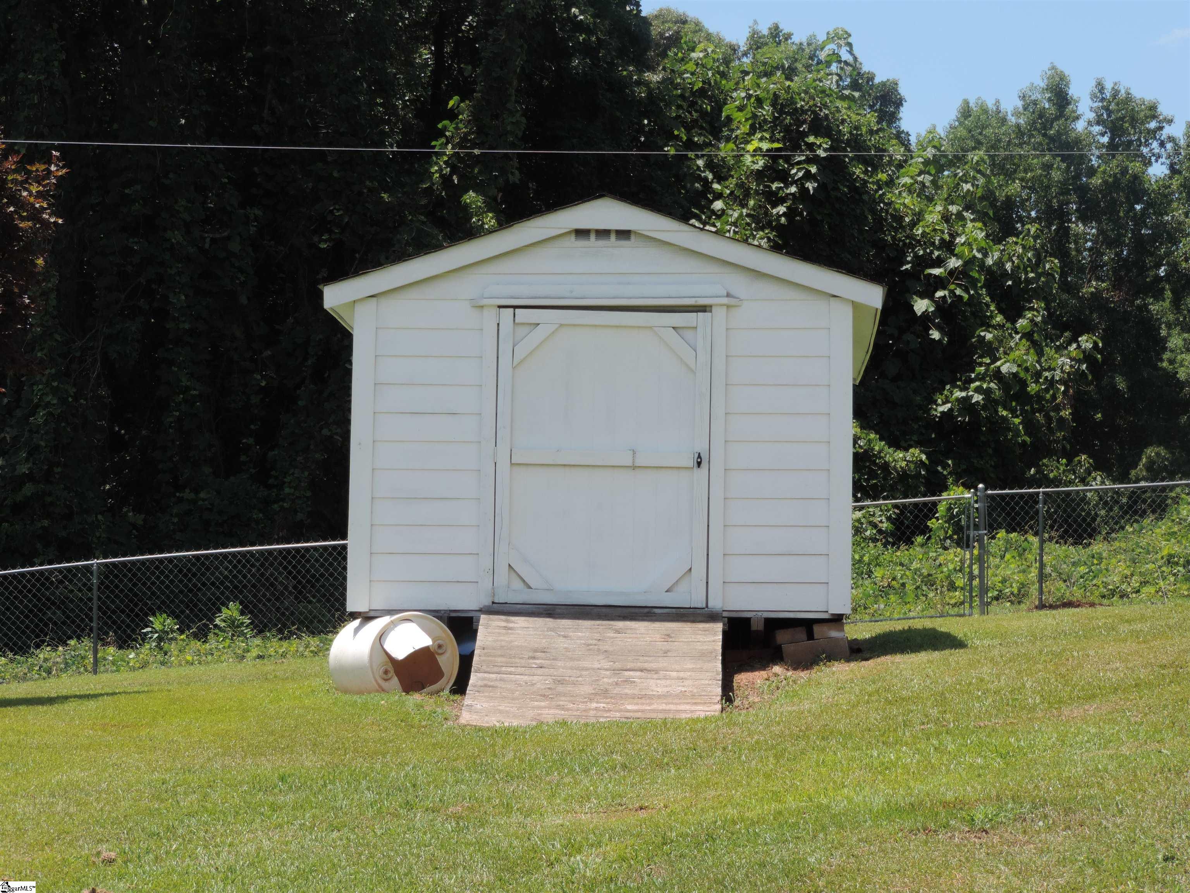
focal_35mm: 100
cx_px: 595
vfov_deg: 14.8
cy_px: 446
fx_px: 3438
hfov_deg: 19.6
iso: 80
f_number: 4.1
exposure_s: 1/400
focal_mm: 17.8
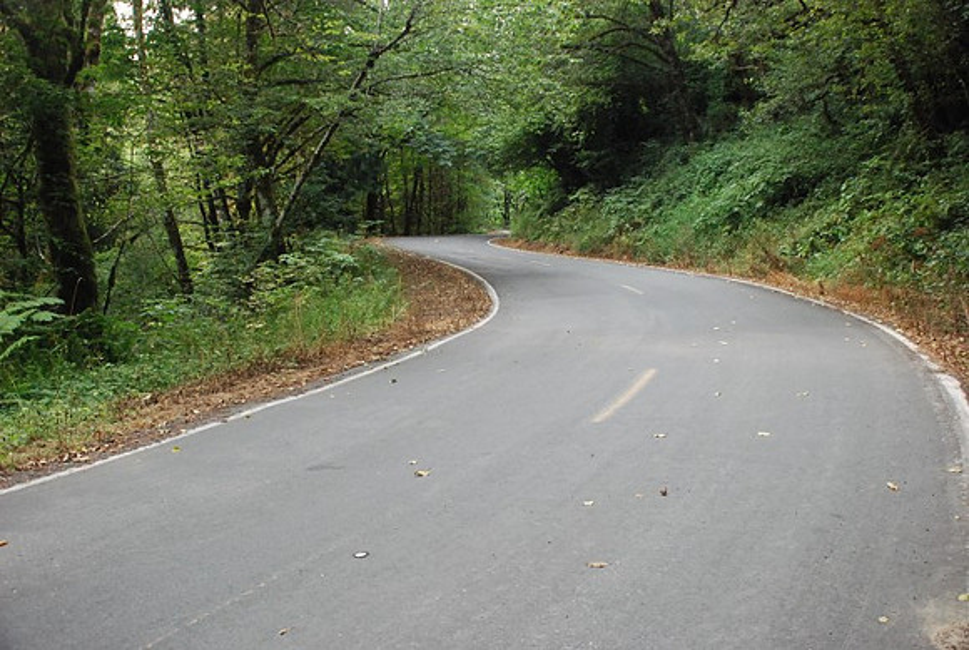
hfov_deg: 53.0
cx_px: 484
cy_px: 325
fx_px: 971
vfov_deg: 37.0
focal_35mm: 36
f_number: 4
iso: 1600
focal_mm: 24
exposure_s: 1/250
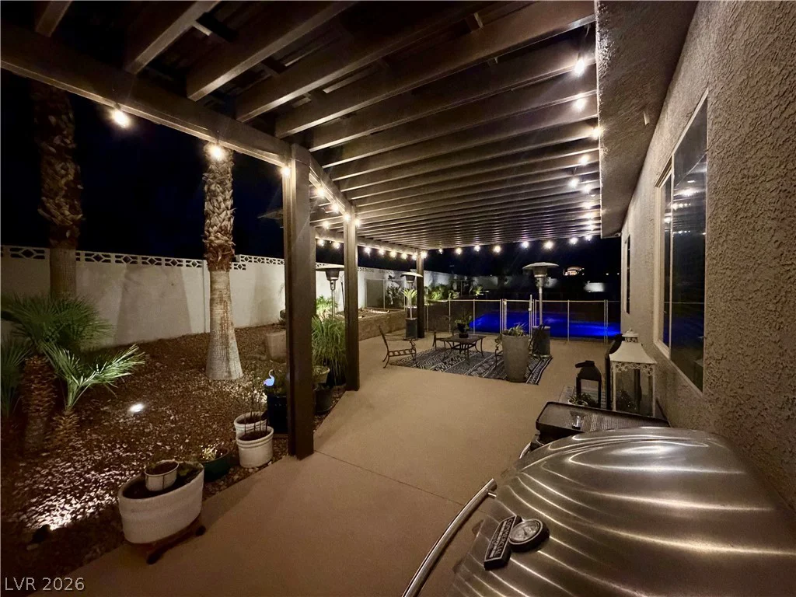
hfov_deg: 102.1
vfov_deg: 85.7
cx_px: 398
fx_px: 322
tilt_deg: -2.1
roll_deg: +0.1
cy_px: 298
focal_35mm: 14
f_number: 2.2
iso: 1600
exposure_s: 1/30
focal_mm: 2.22
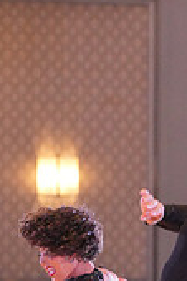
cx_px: 196
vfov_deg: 5.1
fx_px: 3115
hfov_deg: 3.4
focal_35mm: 399
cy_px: 375
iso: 8000
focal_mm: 117
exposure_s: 1/500
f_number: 3.5
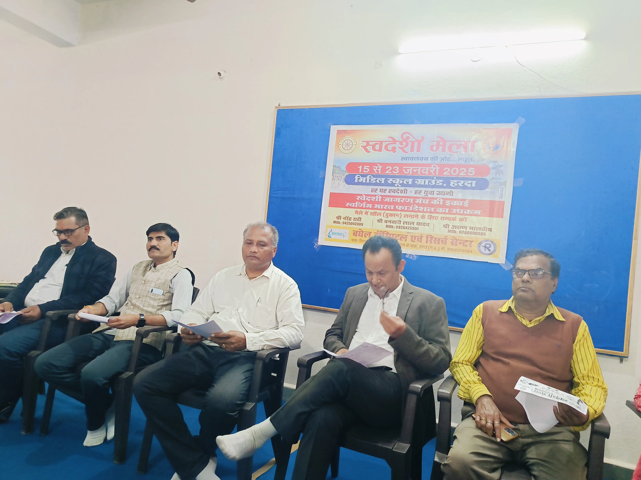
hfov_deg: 71.6
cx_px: 320
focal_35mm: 24
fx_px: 444
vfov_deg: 56.8
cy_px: 240
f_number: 1.75
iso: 1000
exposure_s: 1/50
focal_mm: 5.24
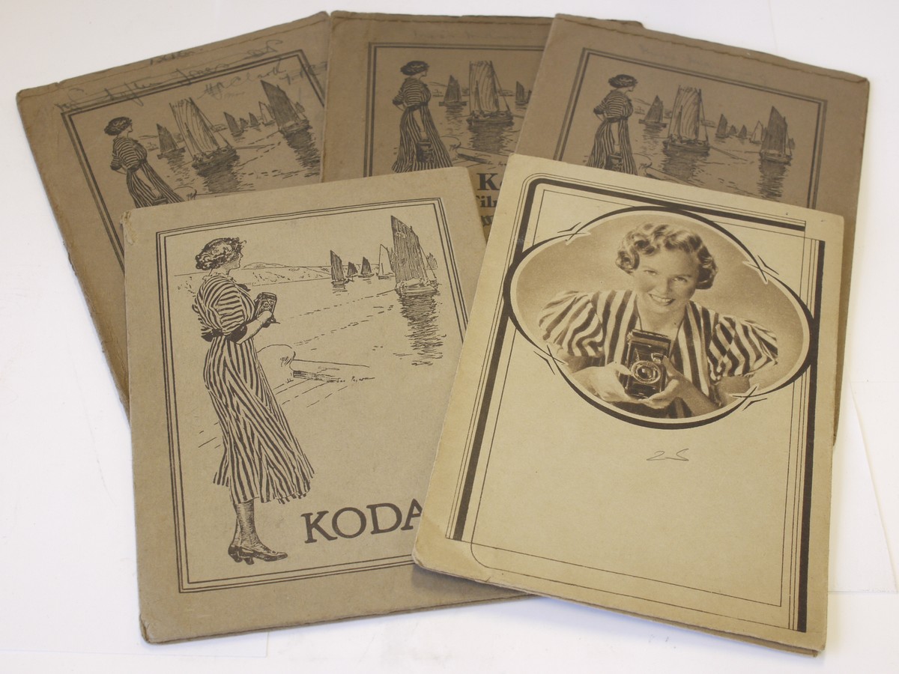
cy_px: 337
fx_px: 1558
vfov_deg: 24.4
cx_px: 450
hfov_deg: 32.2
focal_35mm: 60
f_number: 8
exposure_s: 1/30
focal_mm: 30
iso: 400
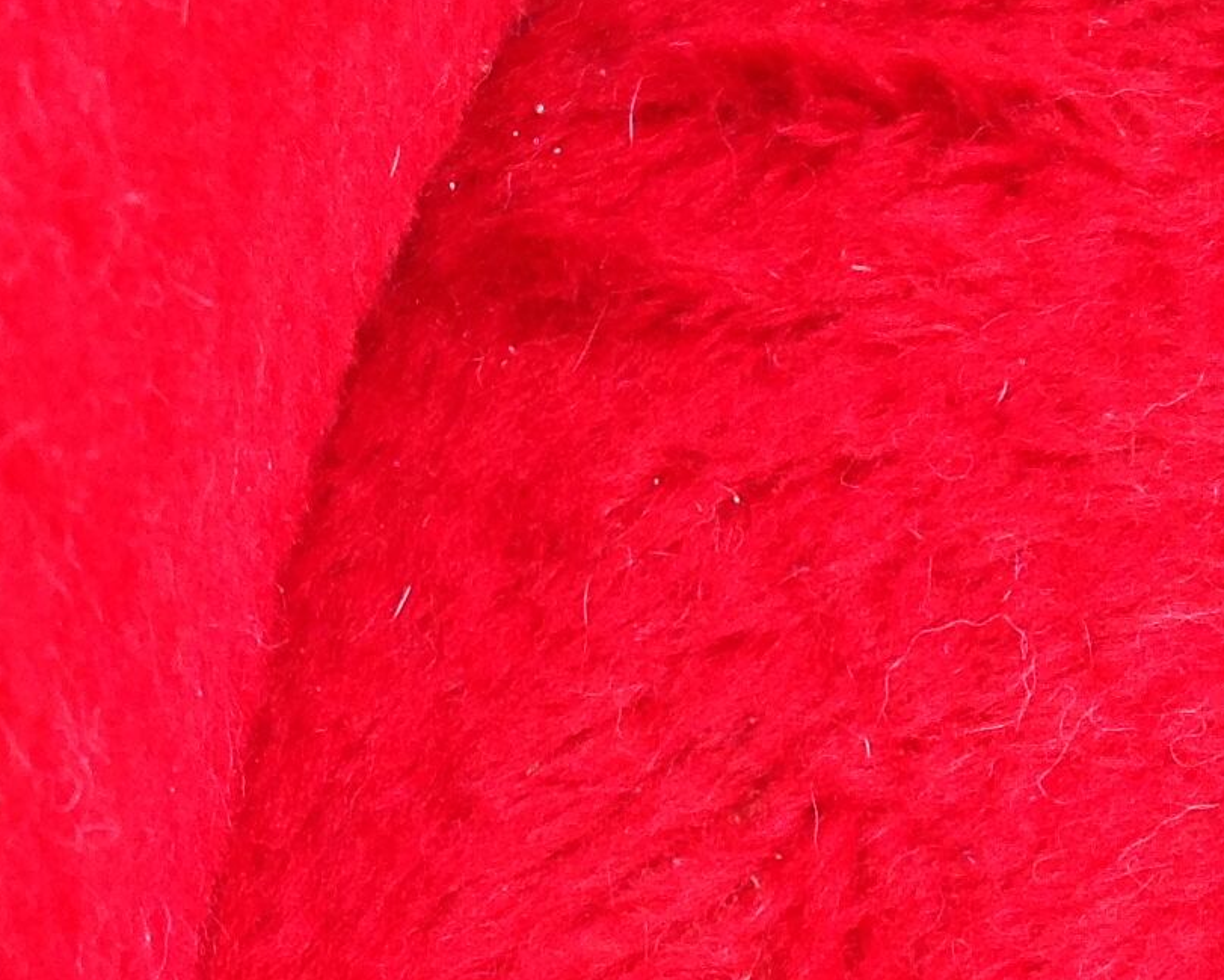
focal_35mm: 109
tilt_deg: -73.3
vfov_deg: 13.8
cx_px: 183
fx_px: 3949
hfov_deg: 17.4
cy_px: 1139
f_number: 2.4
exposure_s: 1/151
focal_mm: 4.28
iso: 50
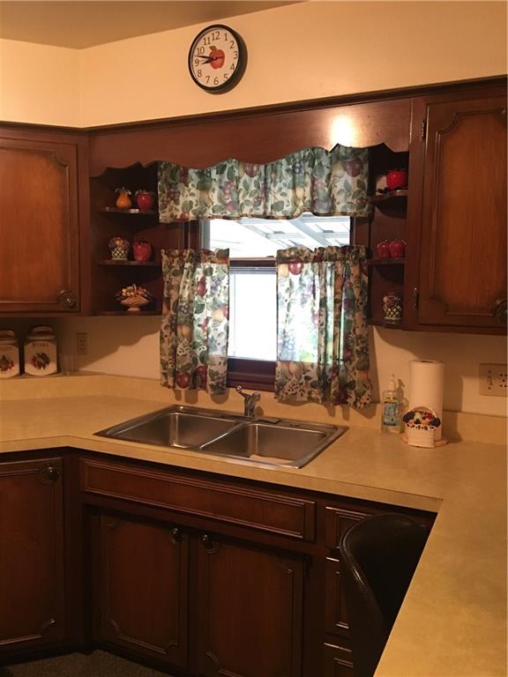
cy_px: 338
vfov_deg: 61.7
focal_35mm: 29
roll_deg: -1.1
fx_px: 567
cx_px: 254
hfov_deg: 48.2
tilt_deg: -4.1
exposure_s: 1/15
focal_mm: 4.15
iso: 100
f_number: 2.2
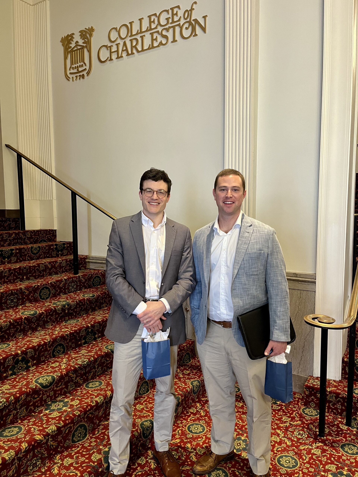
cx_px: 179
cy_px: 238
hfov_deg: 53.1
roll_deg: +0.0
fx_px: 359
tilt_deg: -5.3
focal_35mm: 26
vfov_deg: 67.3
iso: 250
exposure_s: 1/60
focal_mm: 5.1
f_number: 1.6
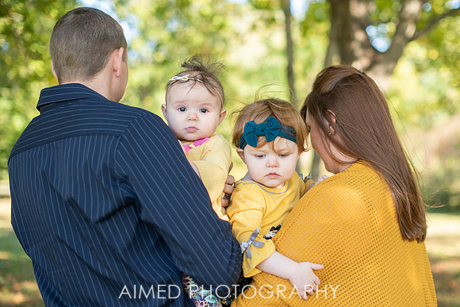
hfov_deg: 35.0
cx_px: 259
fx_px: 727
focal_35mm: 57
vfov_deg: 23.8
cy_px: 166
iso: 125
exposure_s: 1/320
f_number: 2.2
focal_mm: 50
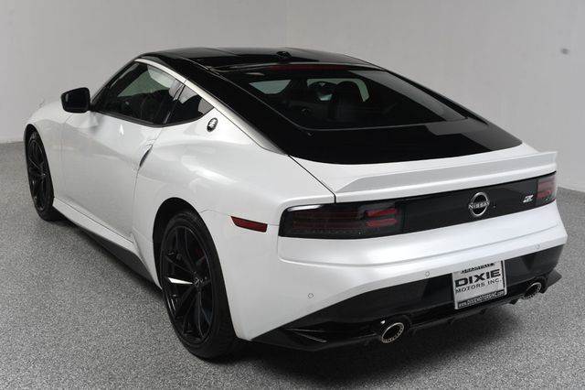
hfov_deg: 48.5
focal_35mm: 40
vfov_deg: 33.4
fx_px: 650
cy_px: 195
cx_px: 292
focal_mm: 27
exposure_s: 1/160
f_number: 11
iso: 100
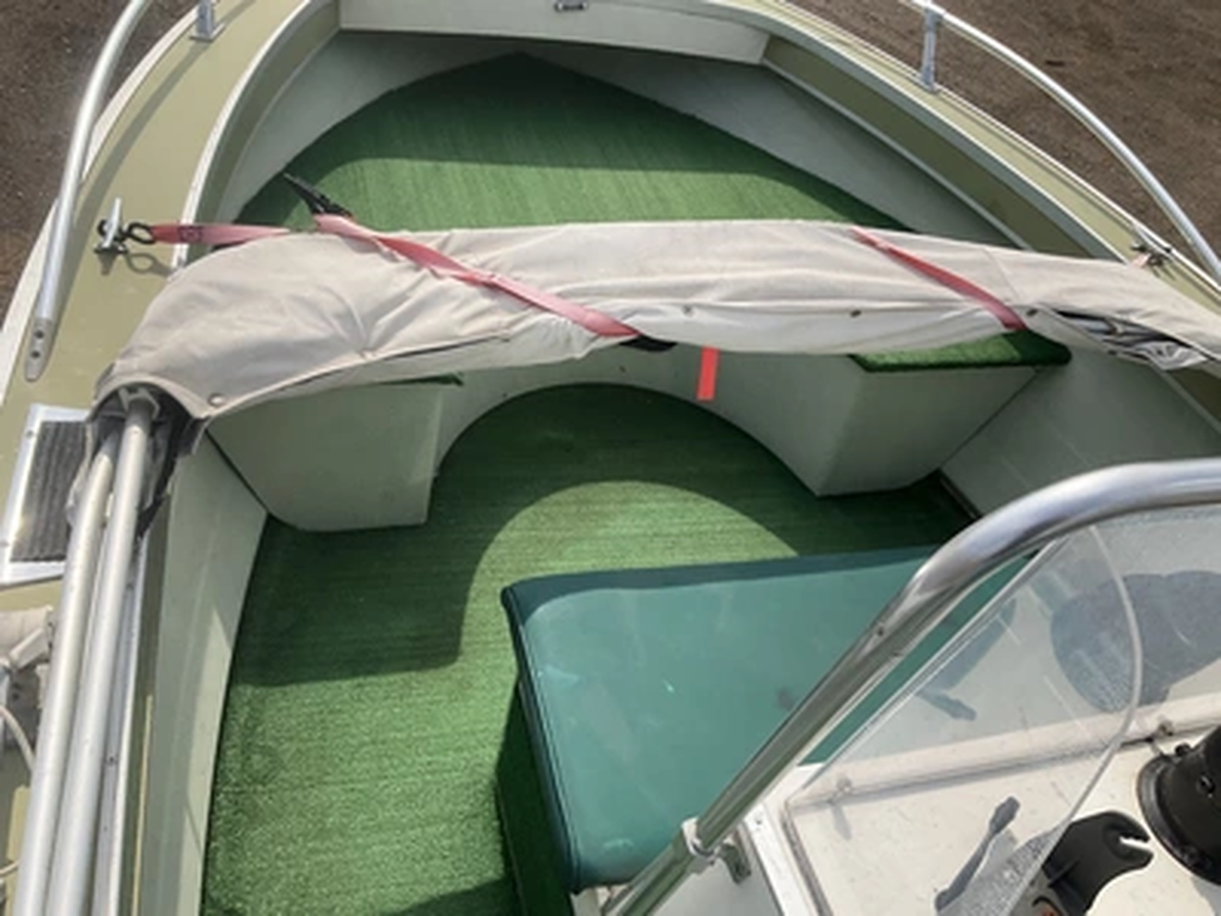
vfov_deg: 48.2
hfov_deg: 61.7
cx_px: 610
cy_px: 458
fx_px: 1023
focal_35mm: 29
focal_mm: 3
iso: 25
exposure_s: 1/2141
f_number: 1.8
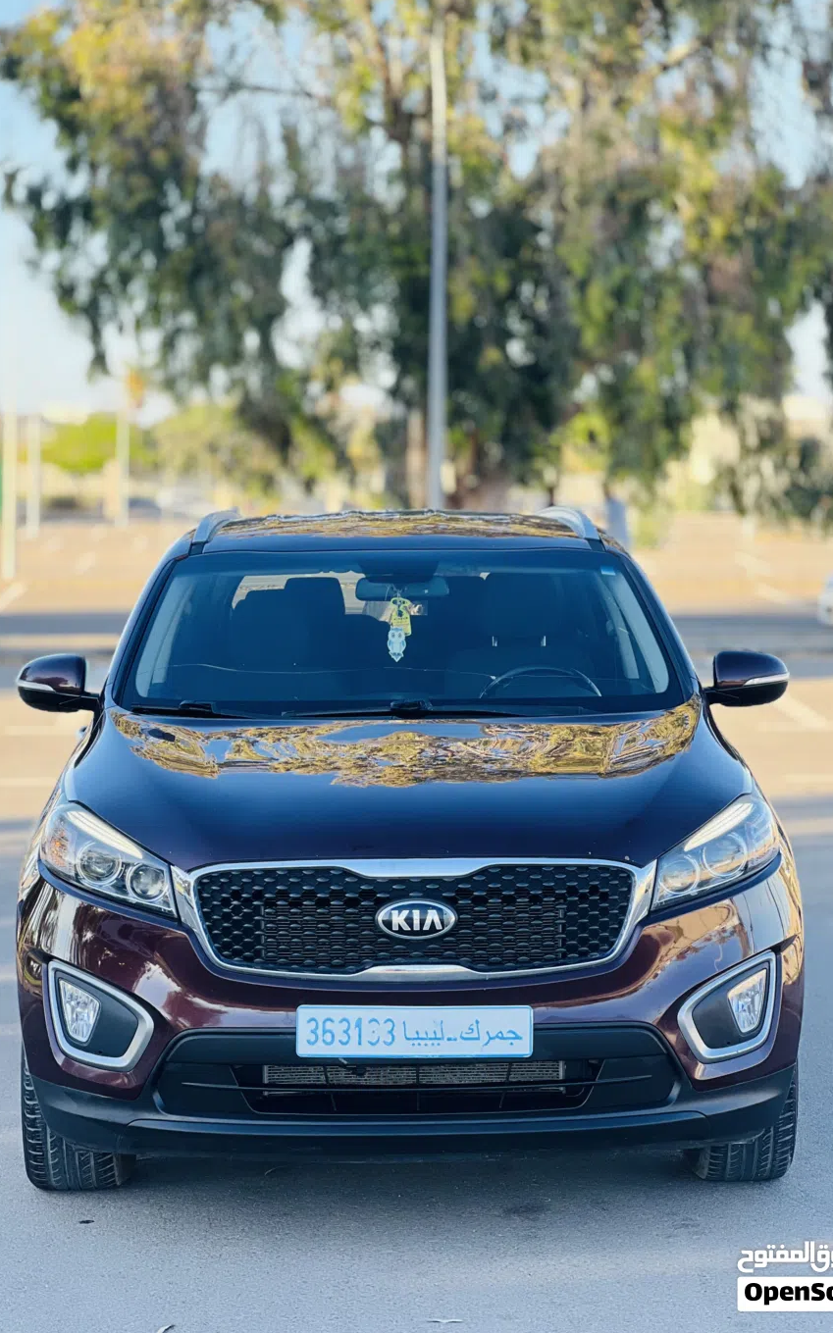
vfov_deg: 25.2
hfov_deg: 15.9
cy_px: 666
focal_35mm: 82
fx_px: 2979
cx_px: 401
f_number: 2.8
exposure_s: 1/121
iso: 50
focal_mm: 9
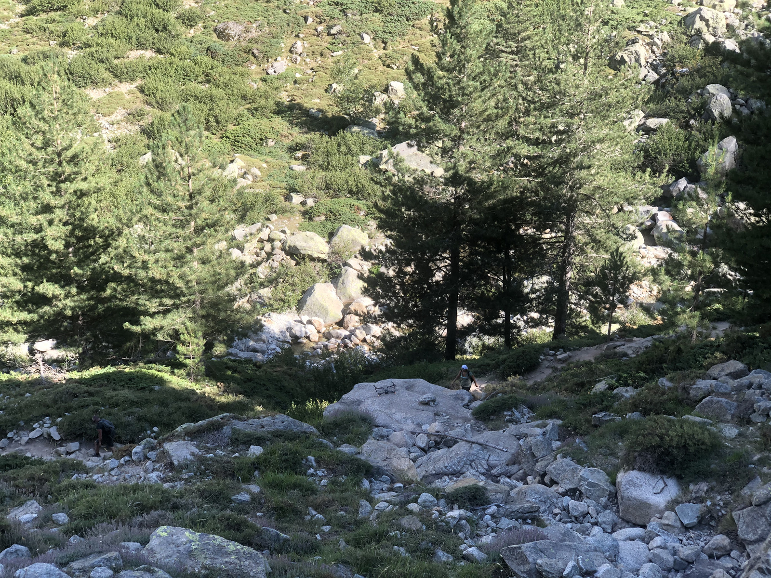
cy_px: 289
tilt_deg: -23.7
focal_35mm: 52
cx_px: 386
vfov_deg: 28.0
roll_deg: -1.0
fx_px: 1158
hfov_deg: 36.8
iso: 16
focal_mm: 6
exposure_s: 1/218
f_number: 2.4
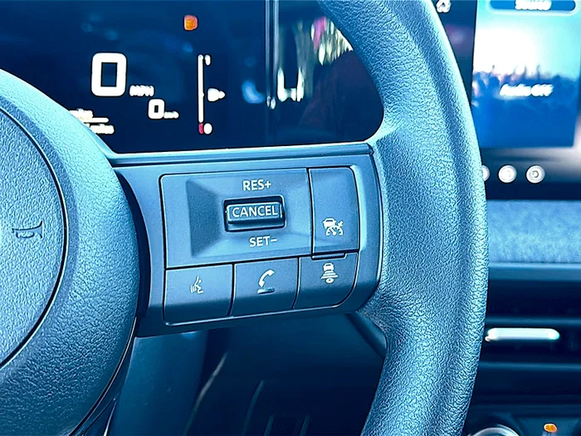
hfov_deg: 42.9
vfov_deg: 32.9
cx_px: 290
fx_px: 739
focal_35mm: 44
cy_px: 218
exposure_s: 1/123
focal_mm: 6.86
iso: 100
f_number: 1.78
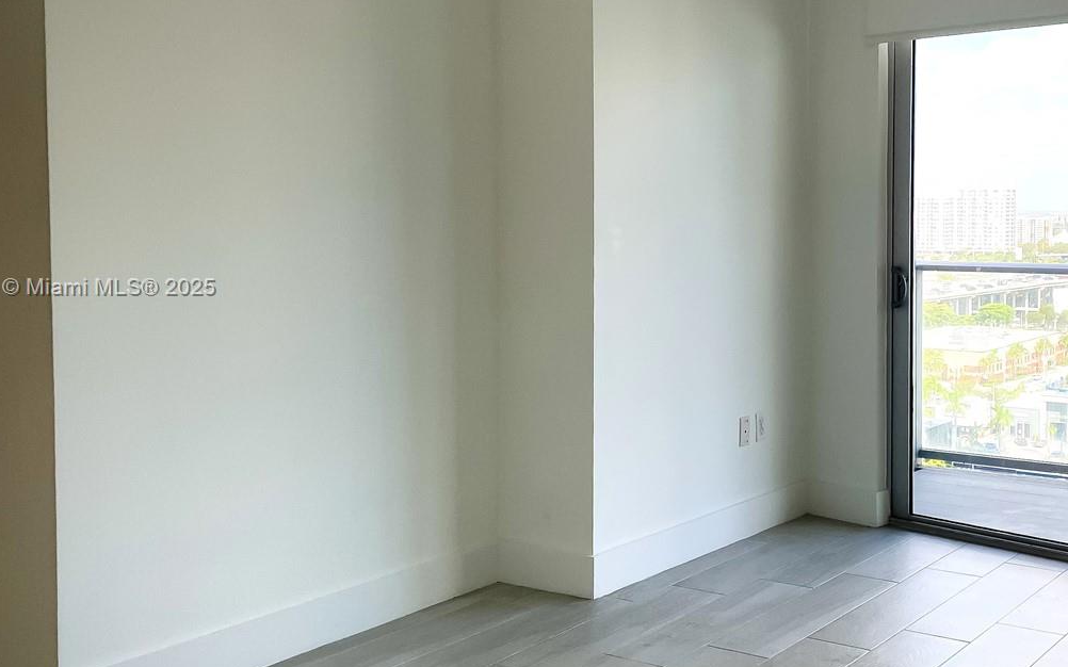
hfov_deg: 44.5
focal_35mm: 44
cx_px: 727
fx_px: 1281
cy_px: 289
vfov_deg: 29.2
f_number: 1.6
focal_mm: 4.2
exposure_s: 1/160
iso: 32
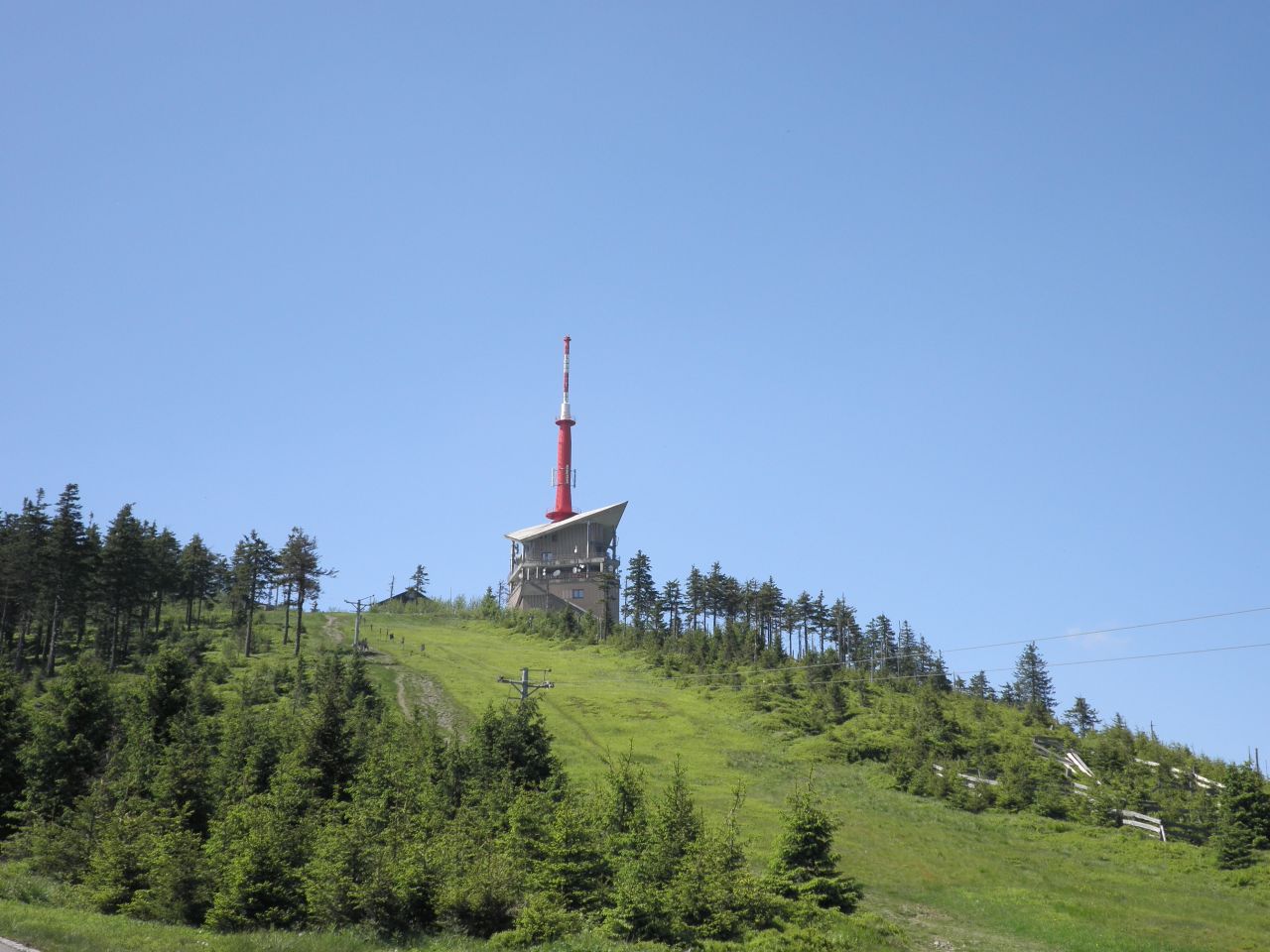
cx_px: 635
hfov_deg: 36.2
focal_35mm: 53
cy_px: 476
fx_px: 1944
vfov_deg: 27.5
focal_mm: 9.6
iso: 64
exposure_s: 1/400
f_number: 4.8
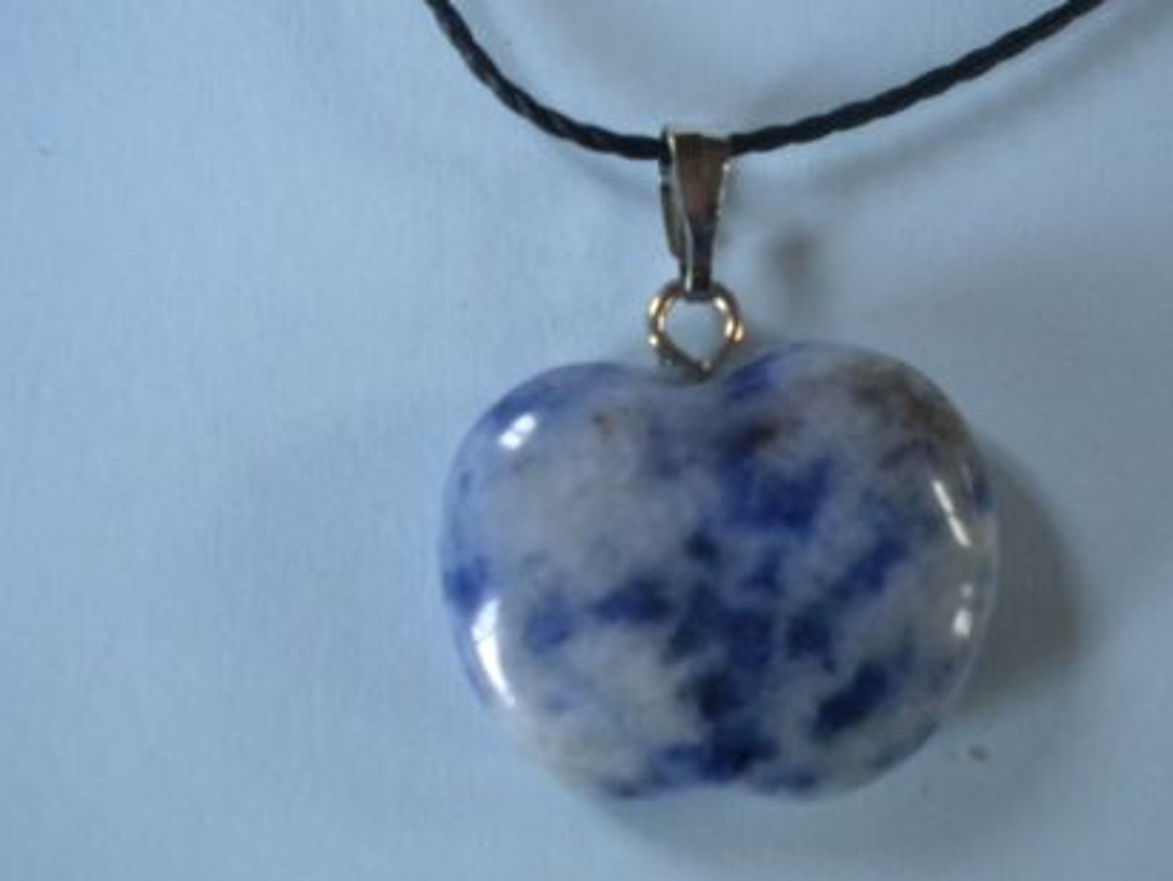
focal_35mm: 60
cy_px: 438
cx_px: 710
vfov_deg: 24.4
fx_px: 2034
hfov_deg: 32.1
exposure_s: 1/36.8
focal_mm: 7.4
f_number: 3.5
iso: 400
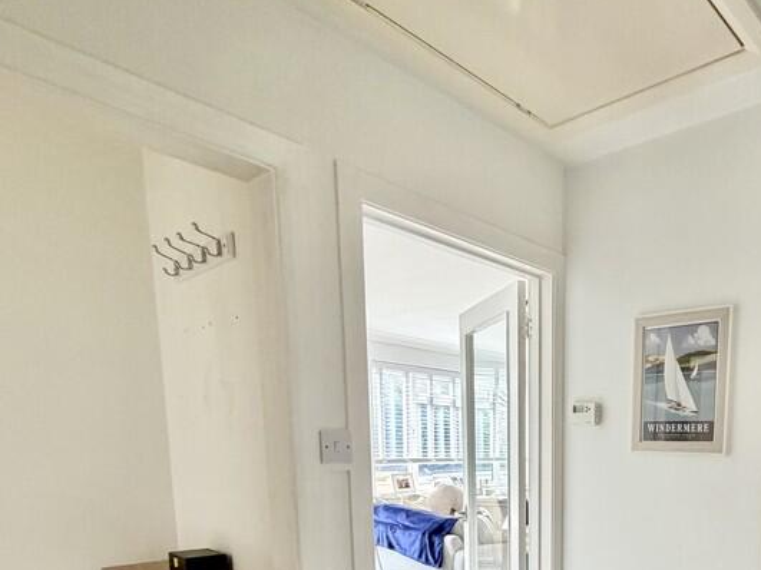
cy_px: 533
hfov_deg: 59.7
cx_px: 619
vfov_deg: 45.5
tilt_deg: -8.3
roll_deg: -1.6
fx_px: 593
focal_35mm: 27
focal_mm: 2.22
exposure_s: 1/97
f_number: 2.2
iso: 320
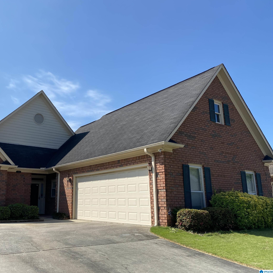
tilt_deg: +11.9
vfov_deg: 52.5
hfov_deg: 51.5
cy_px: 137
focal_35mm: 31
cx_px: 89
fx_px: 277
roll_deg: -0.3
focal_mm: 4.25
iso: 32
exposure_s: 1/3300
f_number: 1.8
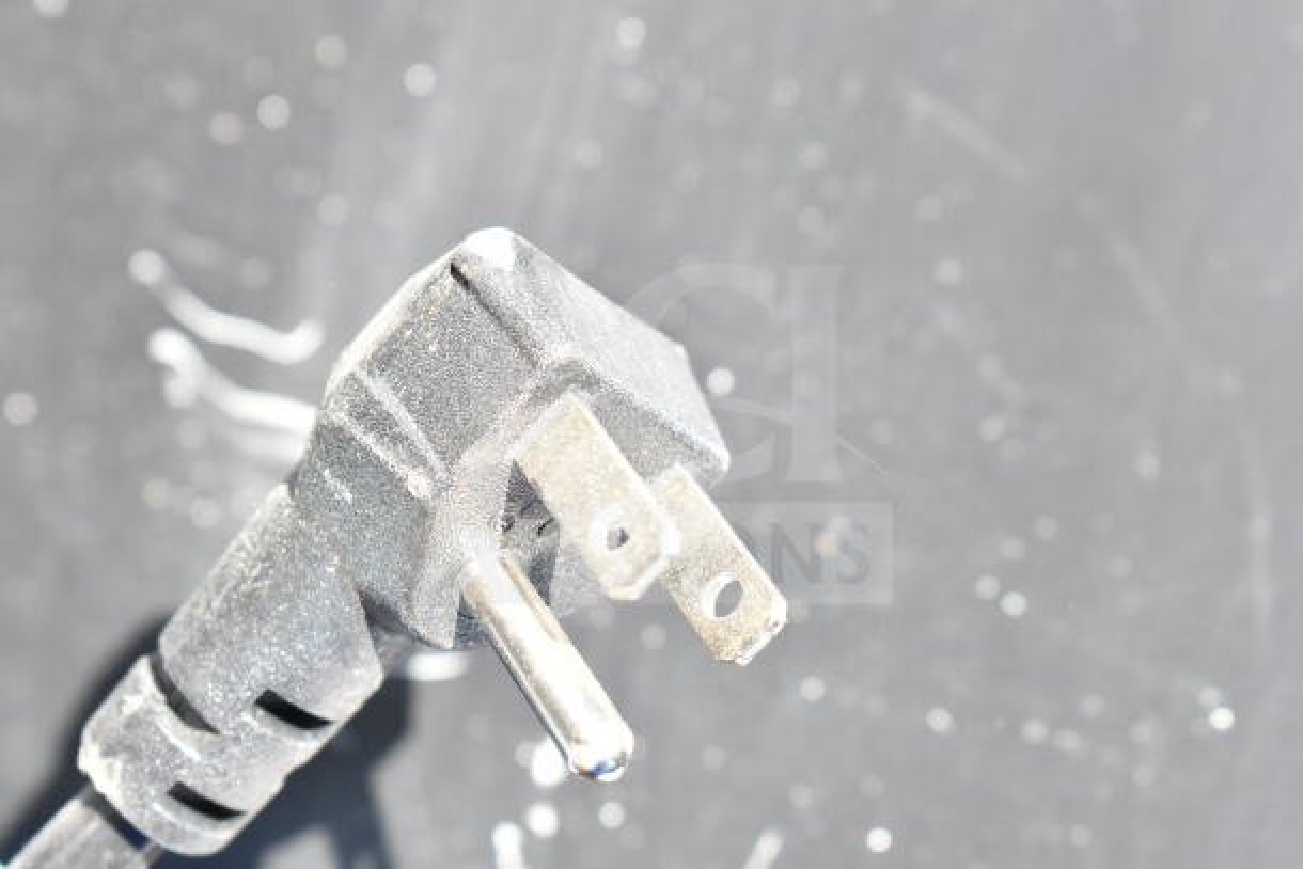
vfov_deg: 16.6
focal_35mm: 82
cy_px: 434
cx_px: 652
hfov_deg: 24.6
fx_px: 2987
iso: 1600
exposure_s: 1/200
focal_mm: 55
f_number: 7.1
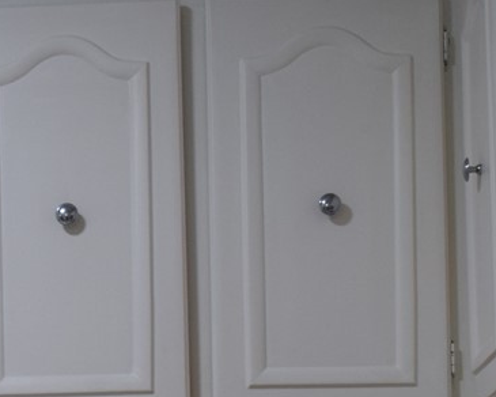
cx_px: 9
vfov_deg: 11.0
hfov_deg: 14.5
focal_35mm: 131
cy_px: 723
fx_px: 1923
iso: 400
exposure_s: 1/60
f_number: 4
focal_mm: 20
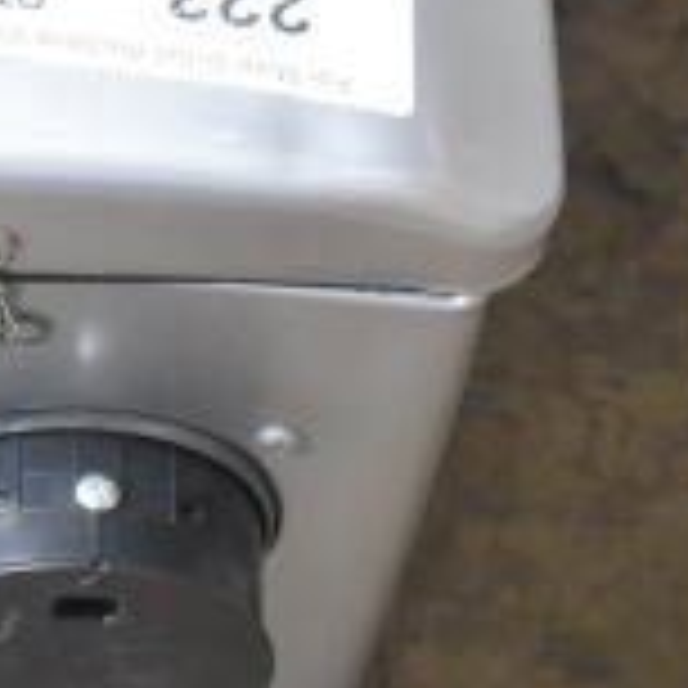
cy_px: 420
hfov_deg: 6.7
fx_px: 5712
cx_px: -612
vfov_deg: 6.9
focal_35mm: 254
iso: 1600
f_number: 6.3
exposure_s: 1/160
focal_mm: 50
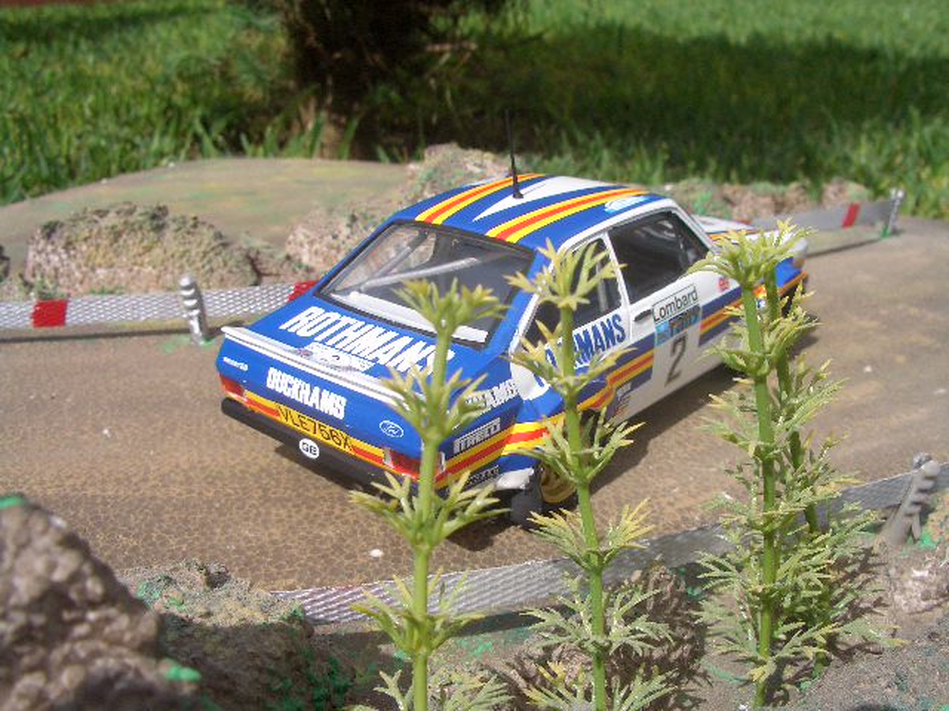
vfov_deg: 40.7
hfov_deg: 52.6
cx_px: 474
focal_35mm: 35
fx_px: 960
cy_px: 356
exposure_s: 1/640
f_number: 4.3
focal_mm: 5.8
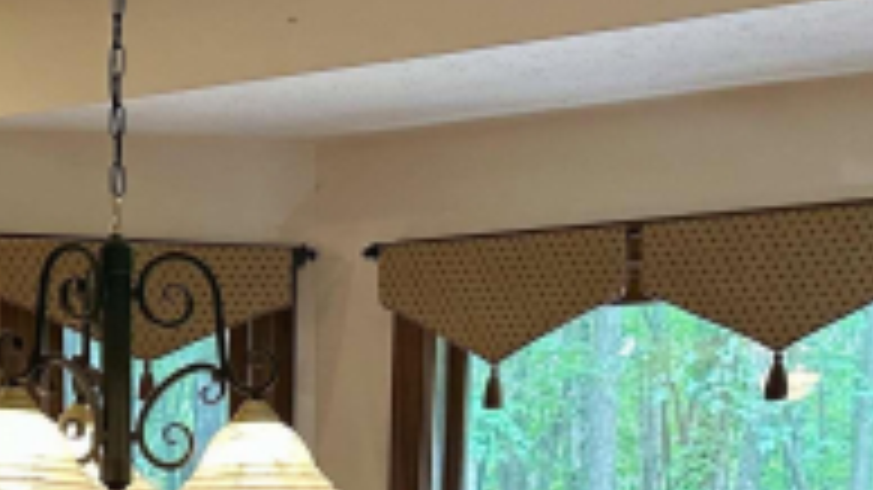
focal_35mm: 90
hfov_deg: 23.6
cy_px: 940
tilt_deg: -9.6
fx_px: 2083
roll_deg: -1.1
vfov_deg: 12.1
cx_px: 313
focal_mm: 6.86
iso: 250
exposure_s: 1/60
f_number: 1.78
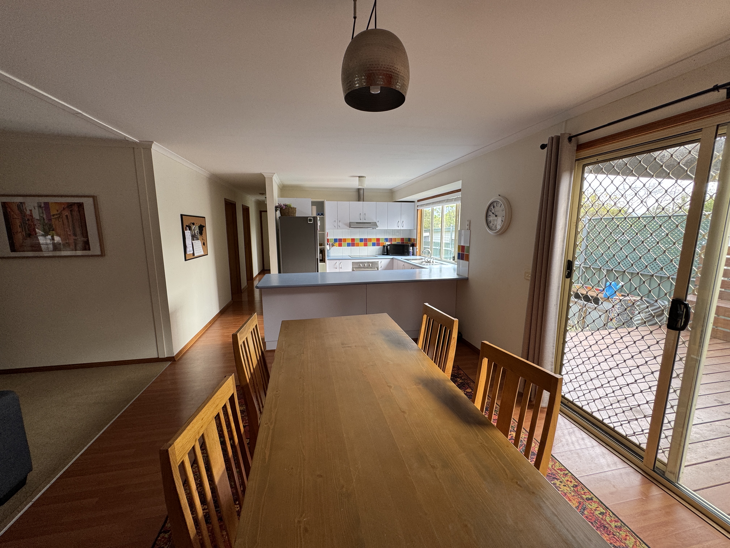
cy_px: 274
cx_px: 365
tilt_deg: -8.6
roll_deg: +0.1
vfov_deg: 85.7
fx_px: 295
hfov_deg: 102.1
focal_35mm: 14
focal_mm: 2.22
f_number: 2.2
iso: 100
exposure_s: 1/99
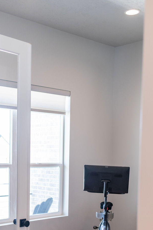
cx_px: 42
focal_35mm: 59
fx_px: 376
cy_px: 183
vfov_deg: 33.0
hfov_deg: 22.8
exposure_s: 1/250
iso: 800
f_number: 3.2
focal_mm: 35
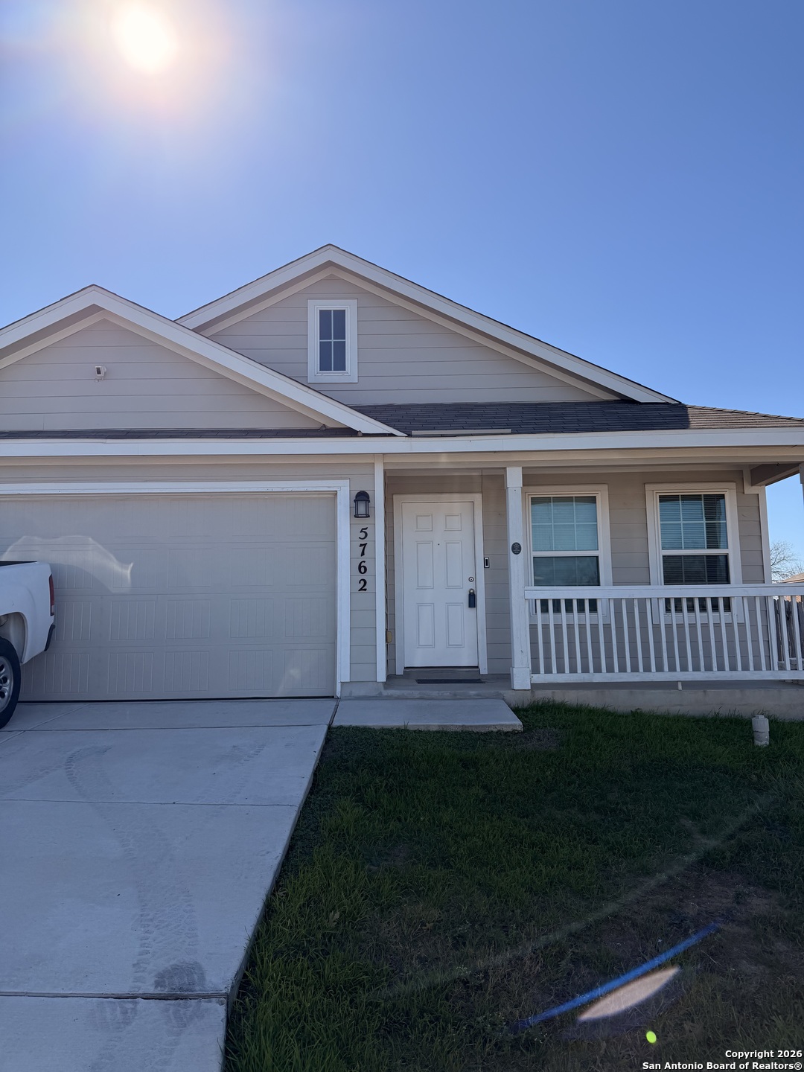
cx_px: 402
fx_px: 743
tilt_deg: +7.4
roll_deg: +0.6
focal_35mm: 24
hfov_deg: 56.8
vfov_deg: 71.6
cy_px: 536
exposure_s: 1/4975
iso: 100
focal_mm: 6.76
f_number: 1.78
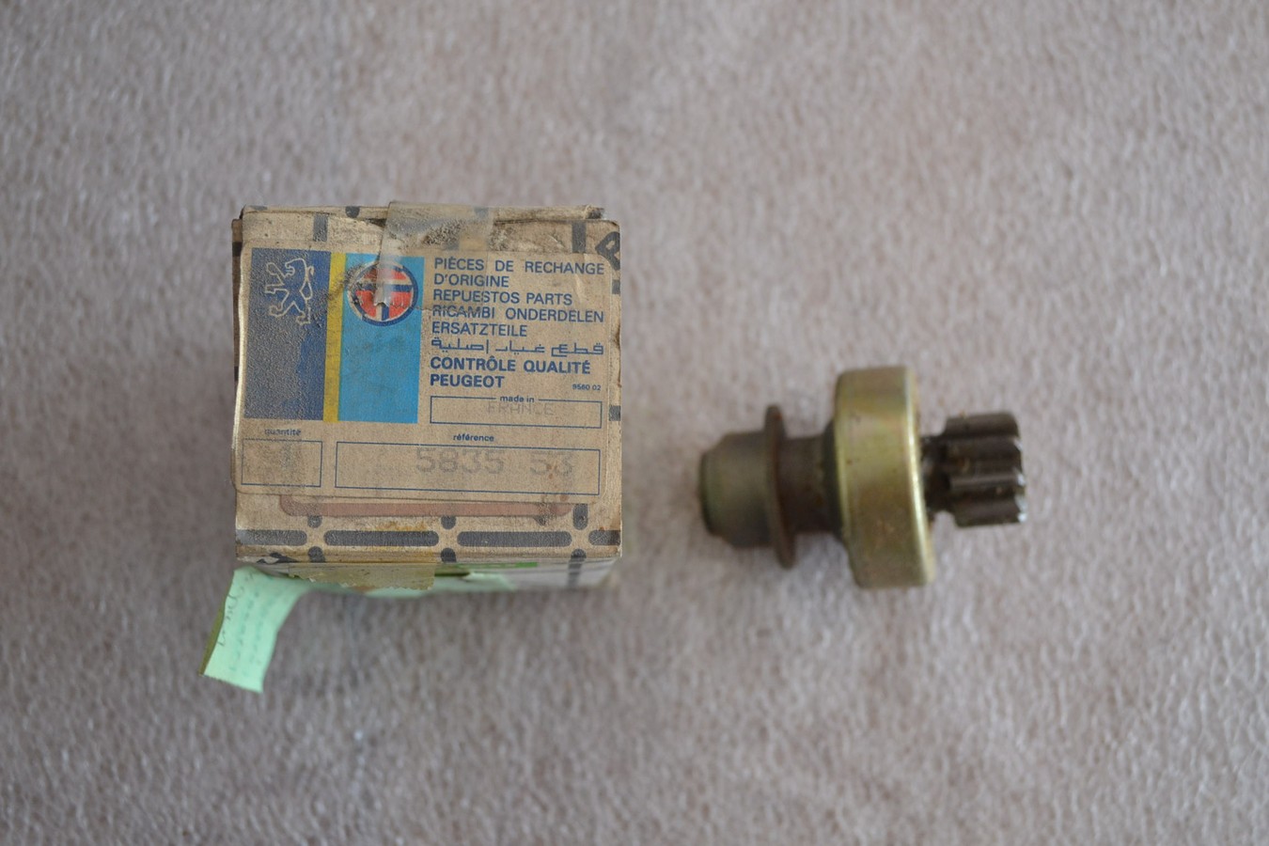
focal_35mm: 42
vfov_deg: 31.9
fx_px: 1480
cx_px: 634
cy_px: 423
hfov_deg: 46.4
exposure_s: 1/60
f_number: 4.5
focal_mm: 28
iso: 640
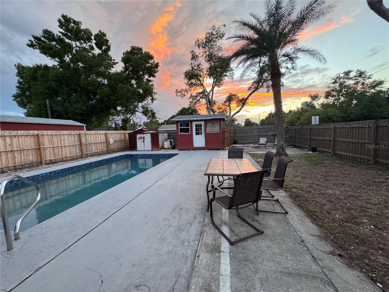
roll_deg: +2.2
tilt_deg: -6.3
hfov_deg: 102.1
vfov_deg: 85.7
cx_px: 194
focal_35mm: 14
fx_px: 157
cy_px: 146
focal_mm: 2.22
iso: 250
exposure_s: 1/99
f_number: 2.2
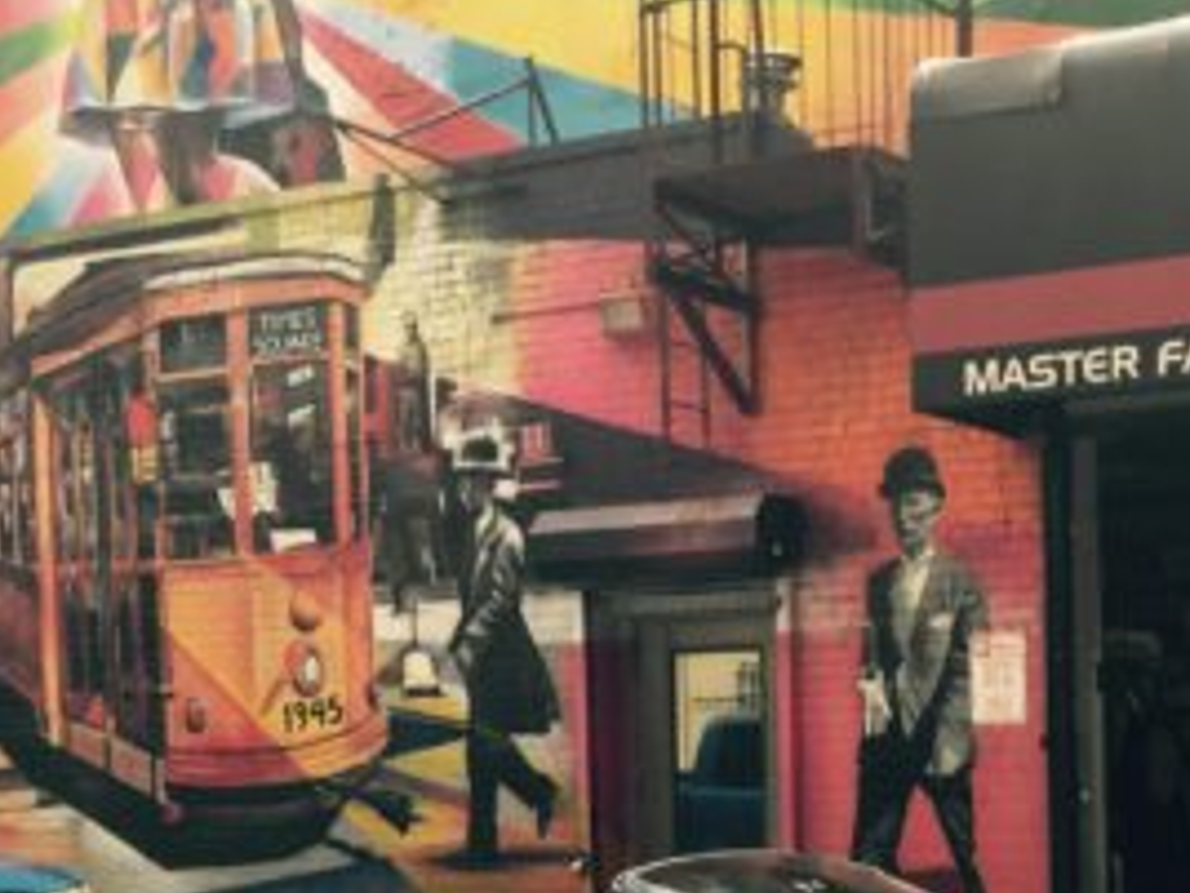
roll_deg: -0.6
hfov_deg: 29.4
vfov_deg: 21.9
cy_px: 844
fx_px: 2235
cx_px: 866
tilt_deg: -2.7
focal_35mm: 65
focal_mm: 4.15
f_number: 2.2
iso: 32
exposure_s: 1/581
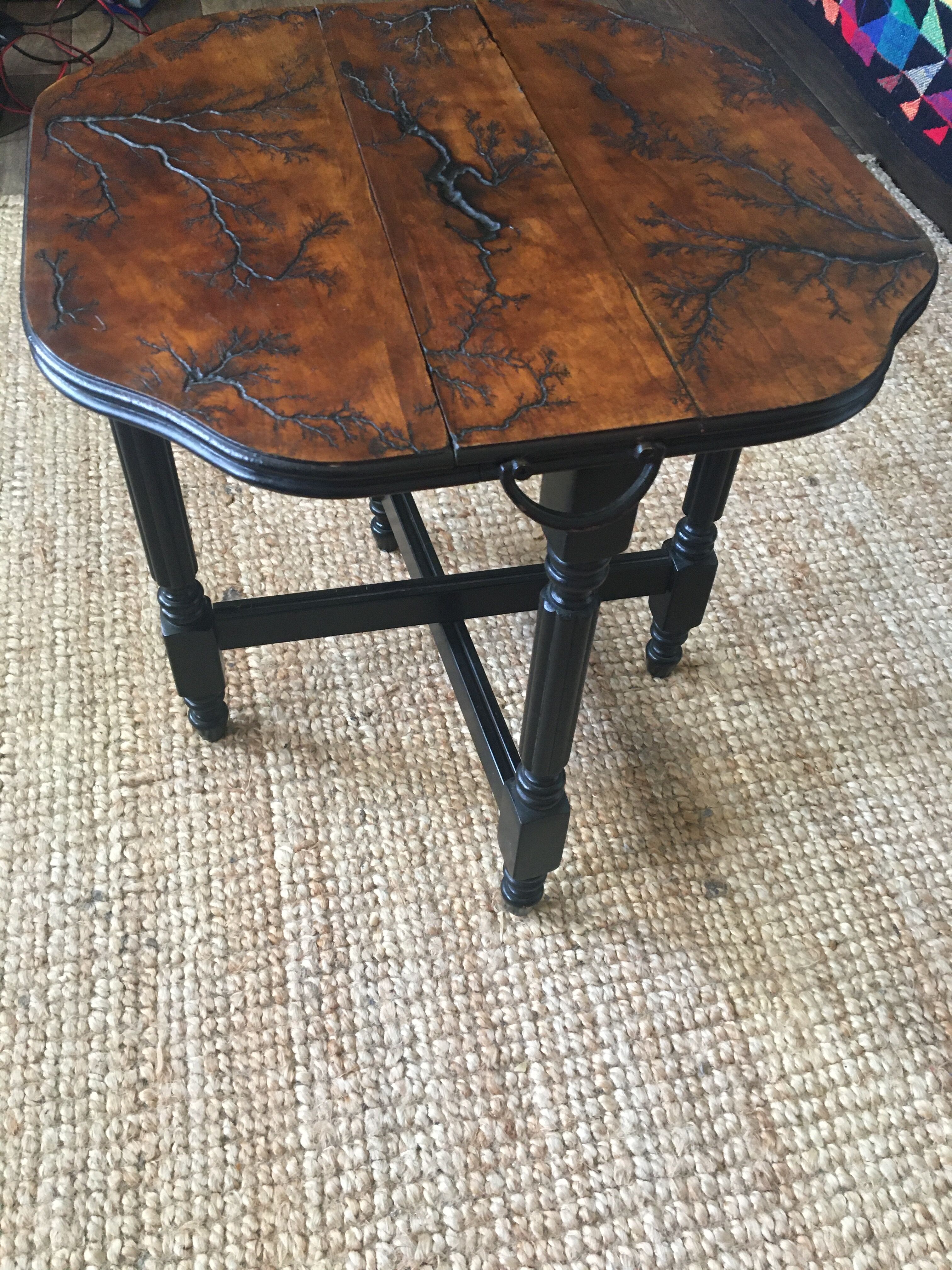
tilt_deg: -49.5
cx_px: 476
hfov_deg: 48.2
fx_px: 1063
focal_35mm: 29
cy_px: 635
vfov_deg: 61.7
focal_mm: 4.15
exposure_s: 1/33
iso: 200
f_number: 2.2
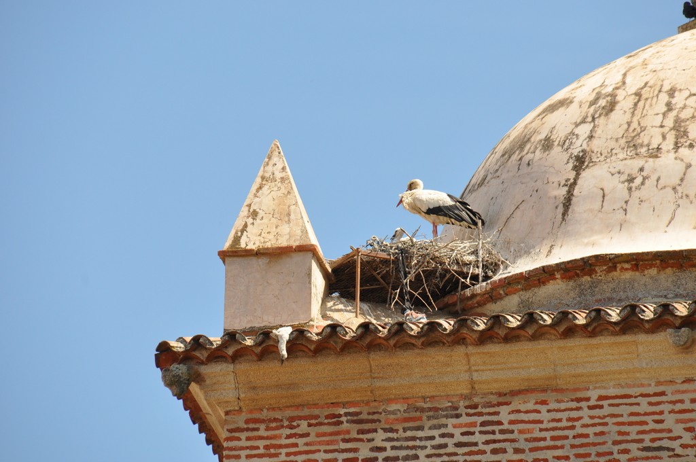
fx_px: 7820
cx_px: 348
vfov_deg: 3.4
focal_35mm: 405
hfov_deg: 5.1
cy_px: 231
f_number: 6.3
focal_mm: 270
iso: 400
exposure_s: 1/400
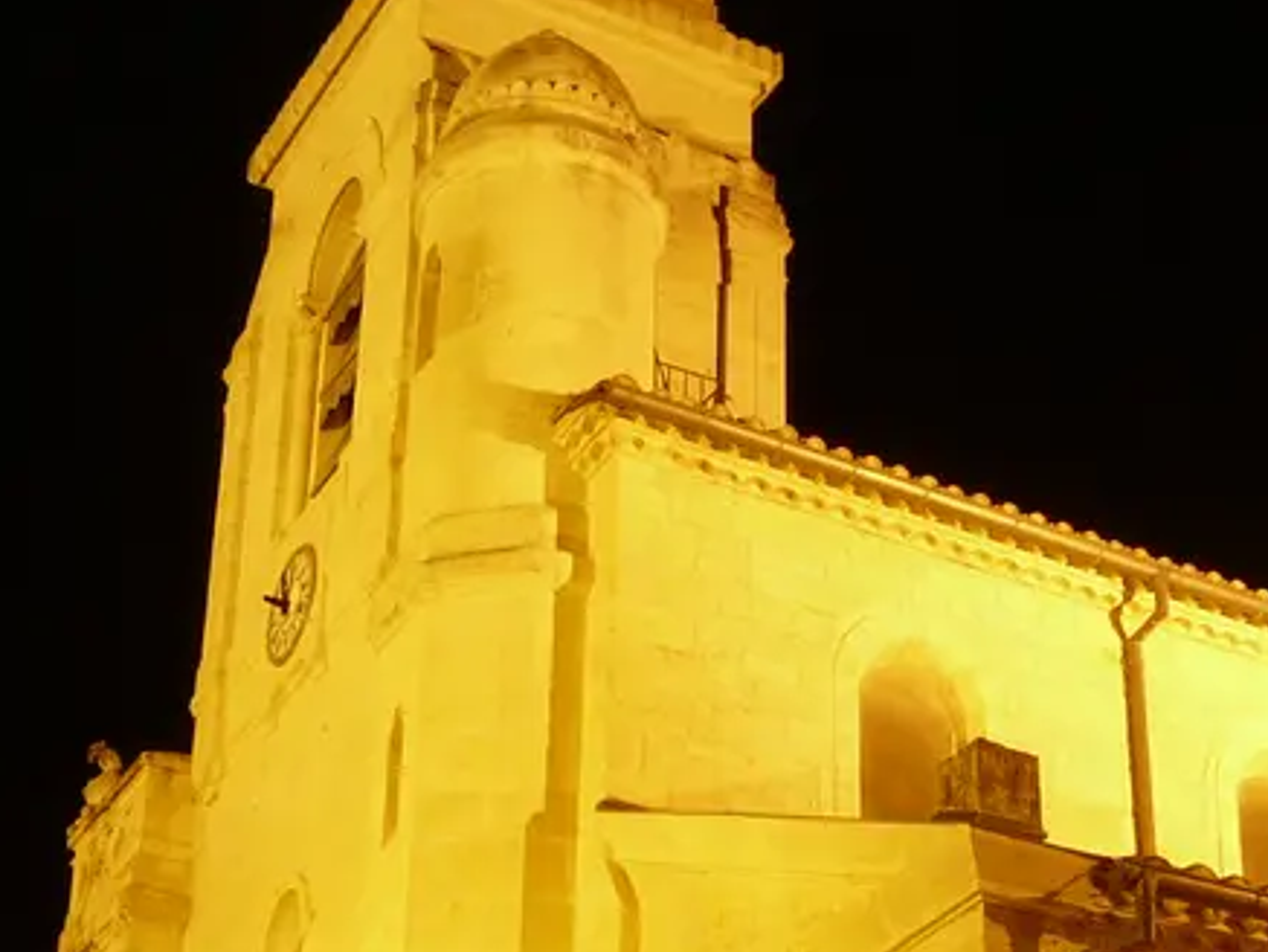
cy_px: 821
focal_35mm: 82
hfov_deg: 23.6
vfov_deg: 17.8
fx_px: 3005
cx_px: 911
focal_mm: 4.6
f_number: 6.3
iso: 100
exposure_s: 1.6
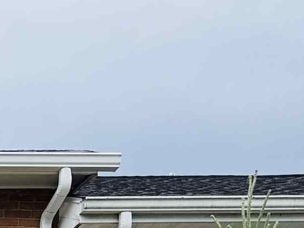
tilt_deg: +2.9
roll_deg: +1.0
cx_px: -365
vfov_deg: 10.4
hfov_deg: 13.2
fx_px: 1063
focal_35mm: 121
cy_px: 562
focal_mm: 6.76
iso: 80
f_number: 1.78
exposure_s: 1/1855
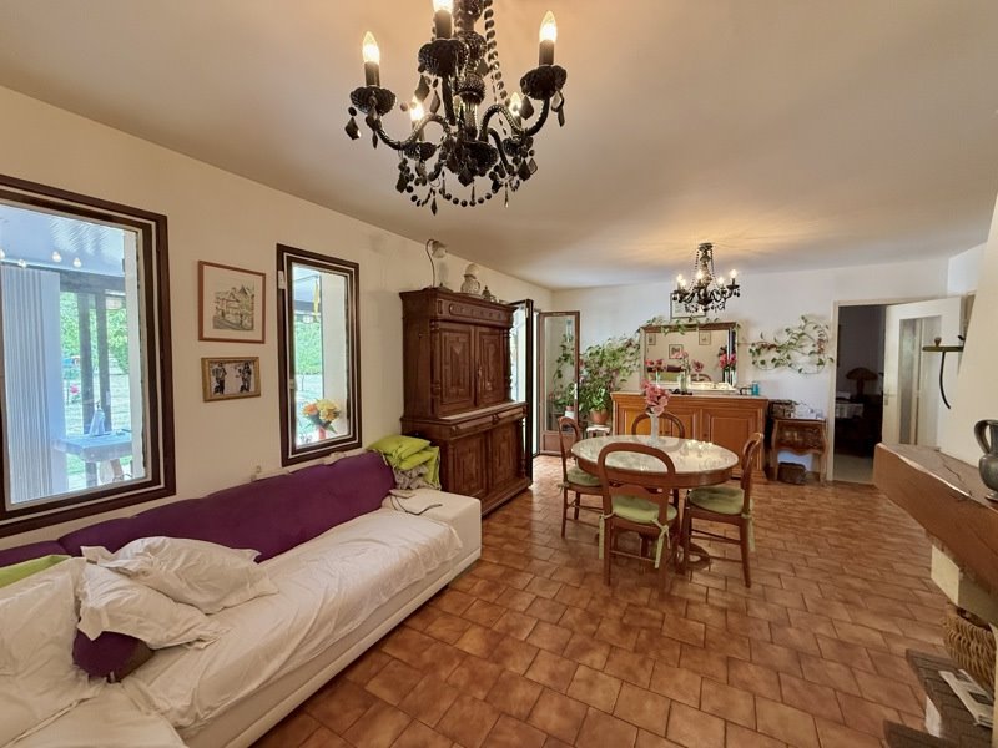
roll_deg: +0.0
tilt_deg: -2.4
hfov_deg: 102.1
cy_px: 374
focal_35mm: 14
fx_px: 404
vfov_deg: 85.7
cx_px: 499
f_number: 2.2
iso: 500
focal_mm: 2.22
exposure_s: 1/100
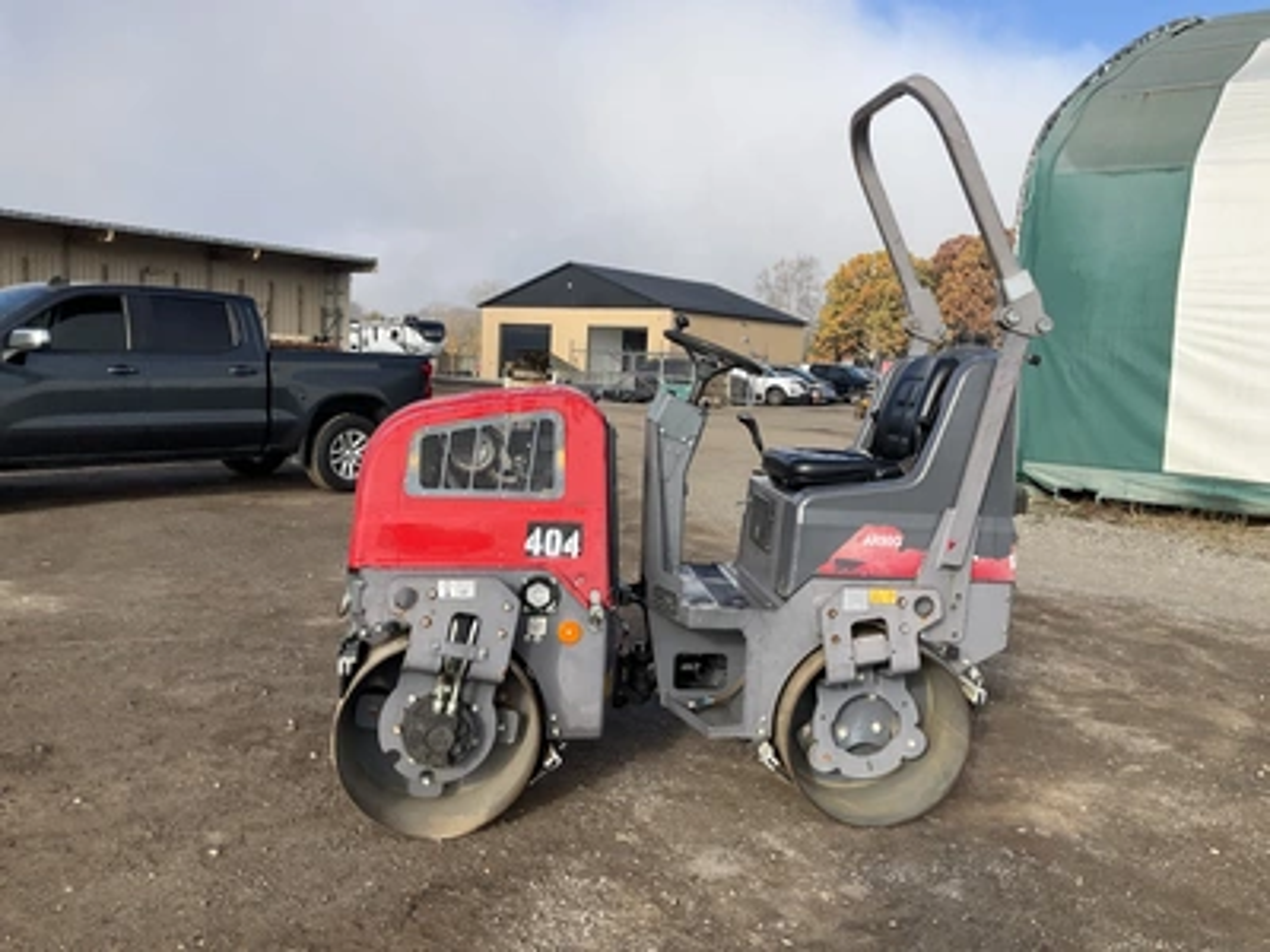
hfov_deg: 61.7
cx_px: 635
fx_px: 1064
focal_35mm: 29
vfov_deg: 48.2
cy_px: 476
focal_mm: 3
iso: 25
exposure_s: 1/1412
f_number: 1.8
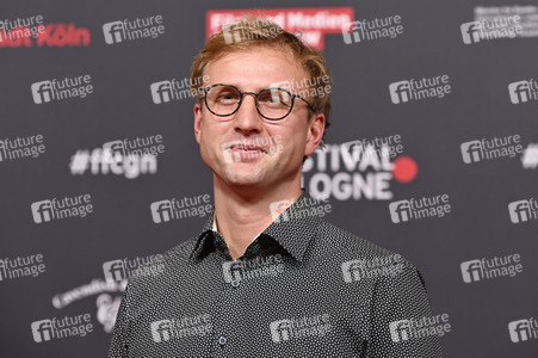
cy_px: 179
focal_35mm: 105
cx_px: 269
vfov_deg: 13.0
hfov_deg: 19.5
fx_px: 1568
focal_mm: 105
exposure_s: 1/200
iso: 1000
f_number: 5
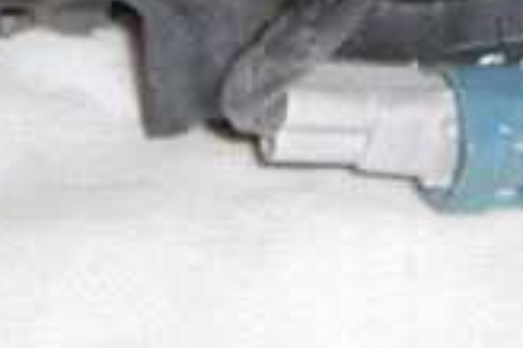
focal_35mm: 154
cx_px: 367
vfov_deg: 8.5
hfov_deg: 13.3
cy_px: -291
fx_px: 2235
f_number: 2.8
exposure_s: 1/60
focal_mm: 7.9
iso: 80
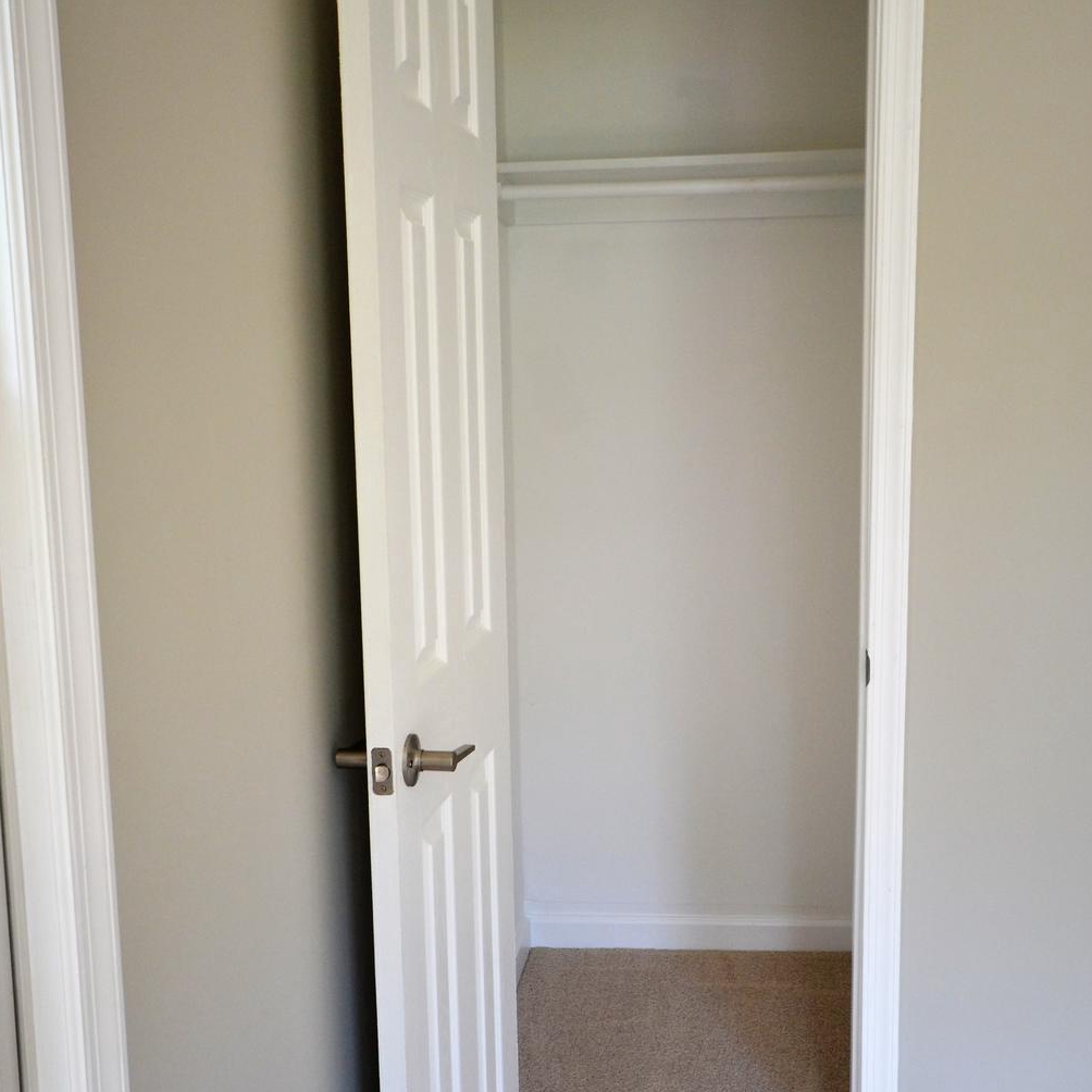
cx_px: 544
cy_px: 625
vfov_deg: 42.7
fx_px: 1392
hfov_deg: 42.8
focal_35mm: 39
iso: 720
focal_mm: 20
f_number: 5.6
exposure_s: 1/60
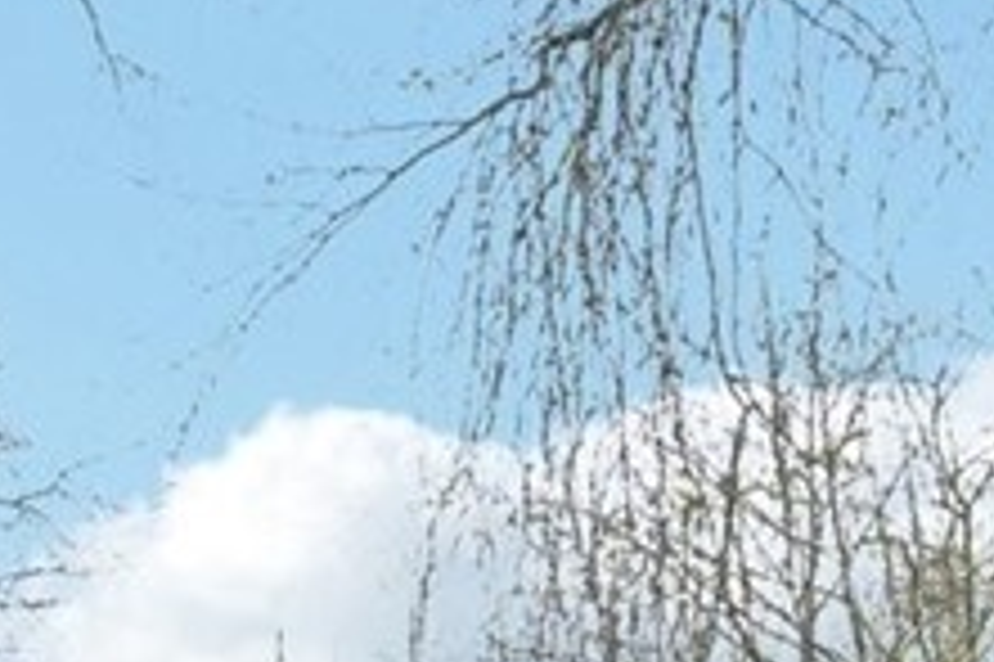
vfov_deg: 9.3
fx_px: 3394
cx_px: 263
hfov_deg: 16.6
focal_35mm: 123
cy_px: 1840
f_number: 8
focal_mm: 16
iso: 1600
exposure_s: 1/250
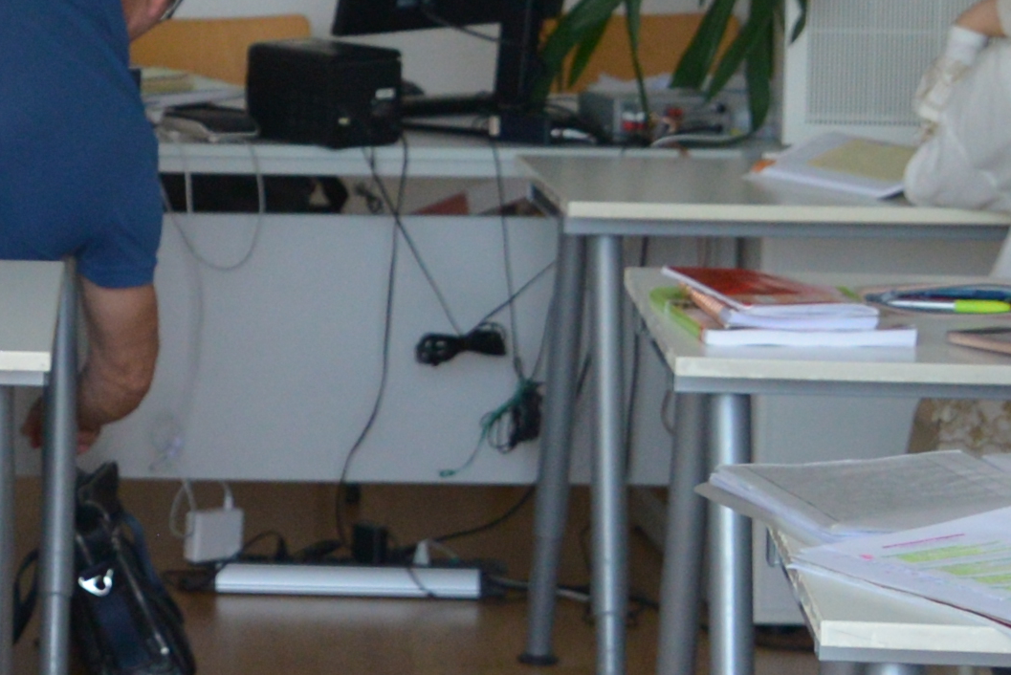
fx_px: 4636
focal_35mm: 165
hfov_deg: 12.0
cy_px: -52
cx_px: -419
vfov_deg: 8.3
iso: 1250
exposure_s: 1/1250
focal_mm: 29
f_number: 2.8
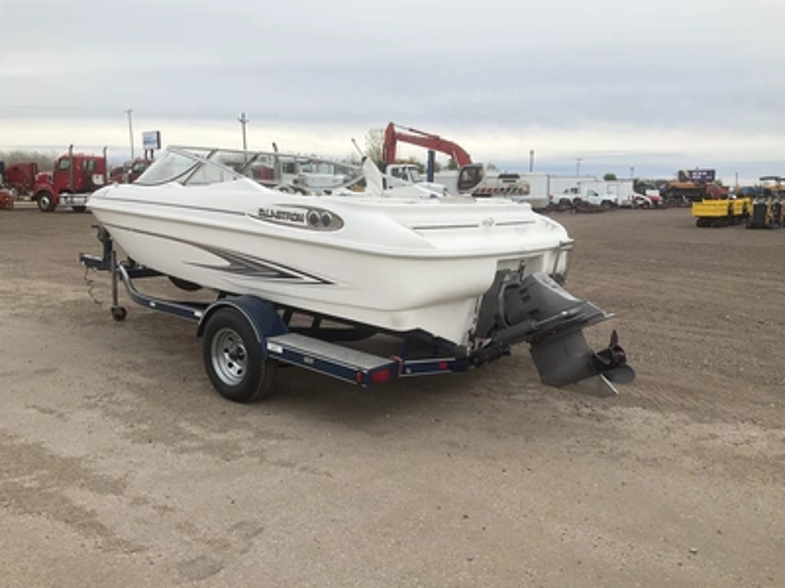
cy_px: 294
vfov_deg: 48.2
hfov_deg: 61.7
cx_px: 392
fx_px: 658
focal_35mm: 29
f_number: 1.8
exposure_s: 1/1848
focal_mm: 3
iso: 25
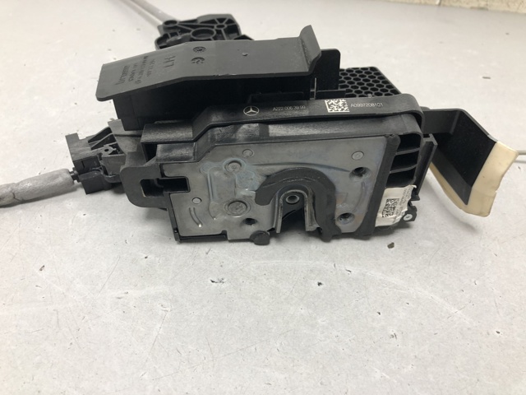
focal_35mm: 28
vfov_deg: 49.7
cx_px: 263
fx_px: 425
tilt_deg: -37.5
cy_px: 198
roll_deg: -2.3
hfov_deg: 63.4
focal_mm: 4
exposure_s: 1/20
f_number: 1.8
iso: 32
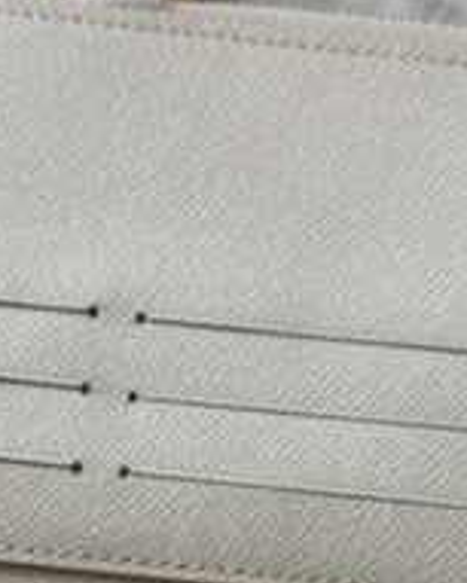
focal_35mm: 98
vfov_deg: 18.0
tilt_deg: -79.5
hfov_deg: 15.6
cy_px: 806
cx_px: 70
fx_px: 1692
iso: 50
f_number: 1.78
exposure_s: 1/130
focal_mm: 6.76
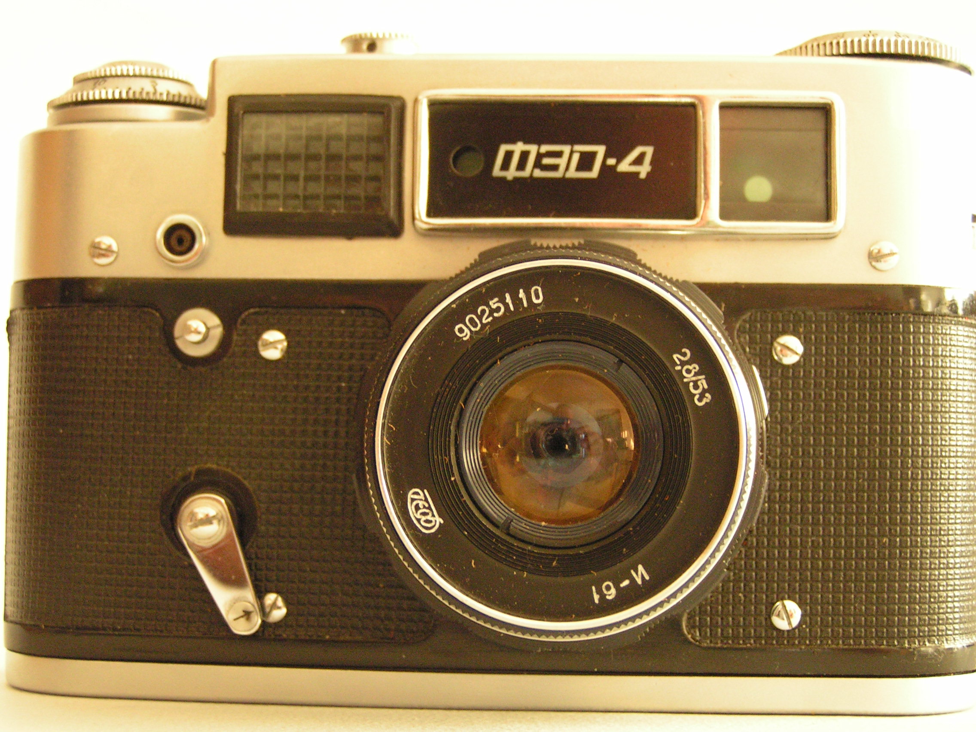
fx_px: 1889
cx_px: 488
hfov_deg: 29.0
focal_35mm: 67
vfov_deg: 21.9
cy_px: 366
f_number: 3.2
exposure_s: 1/10
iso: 200
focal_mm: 11.1
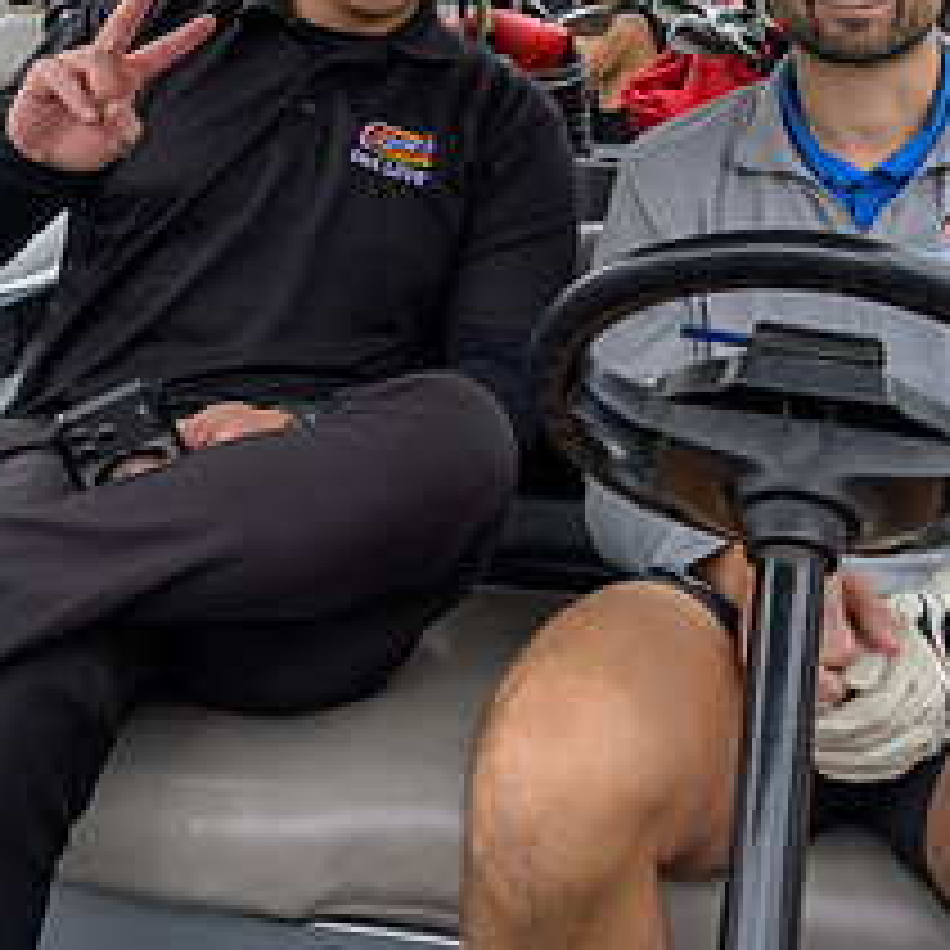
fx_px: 1925
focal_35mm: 62
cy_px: 133
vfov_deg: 26.9
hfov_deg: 27.6
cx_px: 324
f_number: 4
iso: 100
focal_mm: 26.5
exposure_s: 1/200
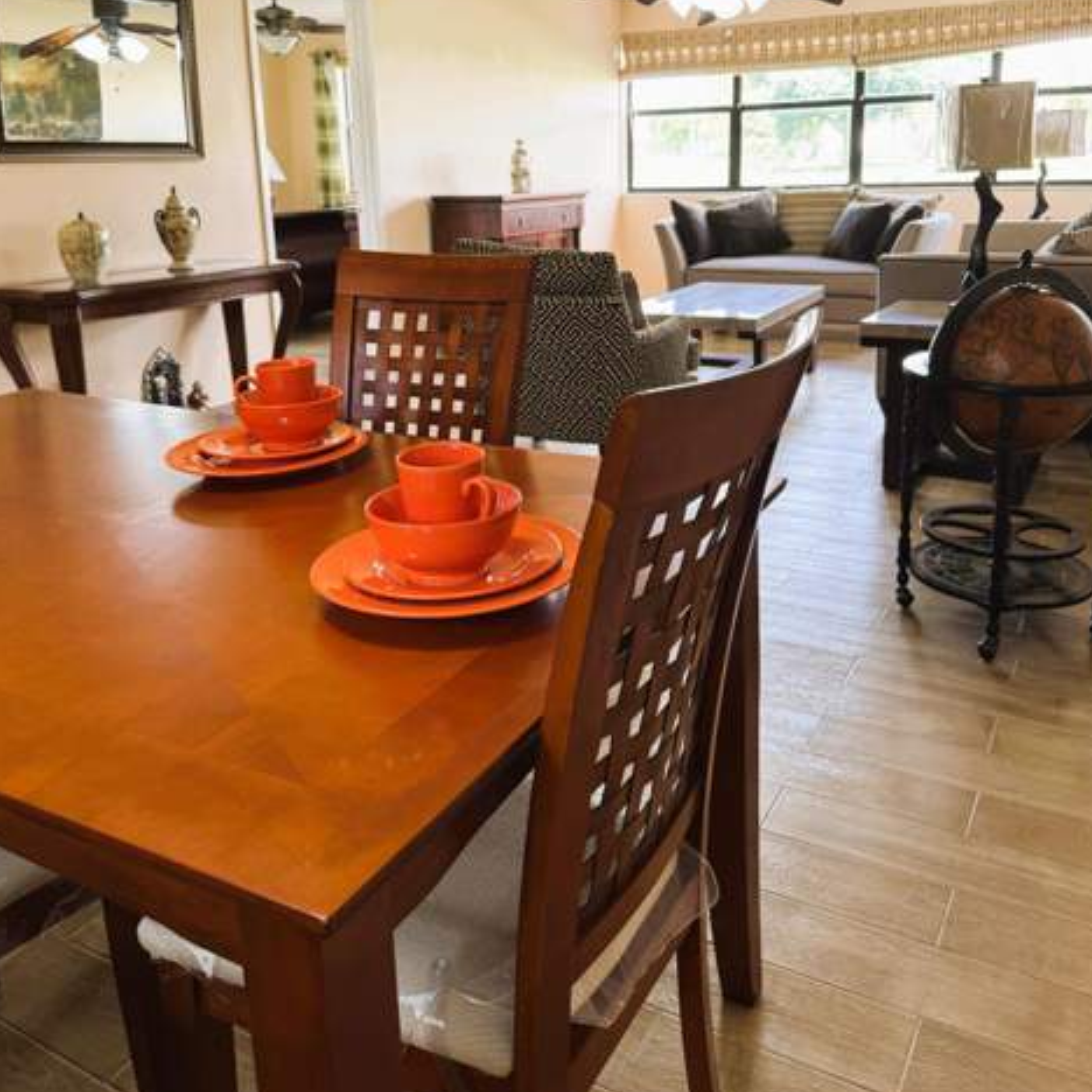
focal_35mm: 29
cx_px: 548
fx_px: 1035
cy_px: 380
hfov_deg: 55.6
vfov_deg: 54.7
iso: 125
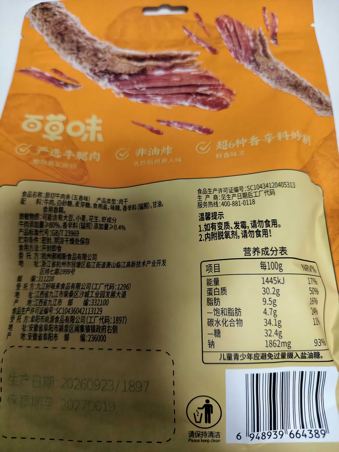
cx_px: 170
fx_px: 300
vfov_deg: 73.9
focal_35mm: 23
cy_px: 226
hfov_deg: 58.9
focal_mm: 5.56
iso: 5792
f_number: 1.88
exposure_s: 1/405
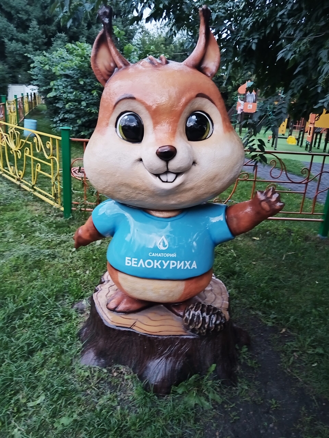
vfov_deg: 67.3
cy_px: 219
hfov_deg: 53.1
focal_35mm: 26
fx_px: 329
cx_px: 164
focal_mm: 4.95
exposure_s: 1/14.3
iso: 2228
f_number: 1.9
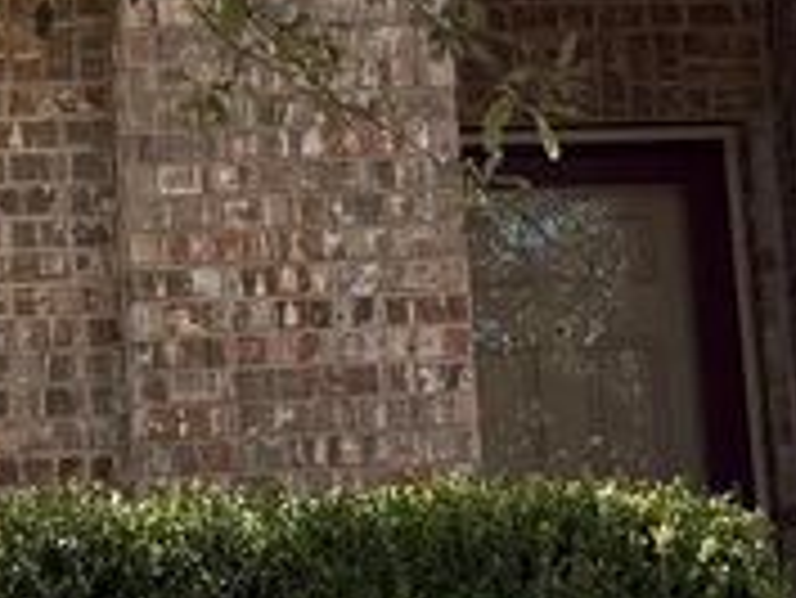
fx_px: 3198
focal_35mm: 139
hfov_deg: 14.1
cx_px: 148
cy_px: 301
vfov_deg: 10.7
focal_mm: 6.76
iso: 100
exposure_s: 1/1139
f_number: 1.78
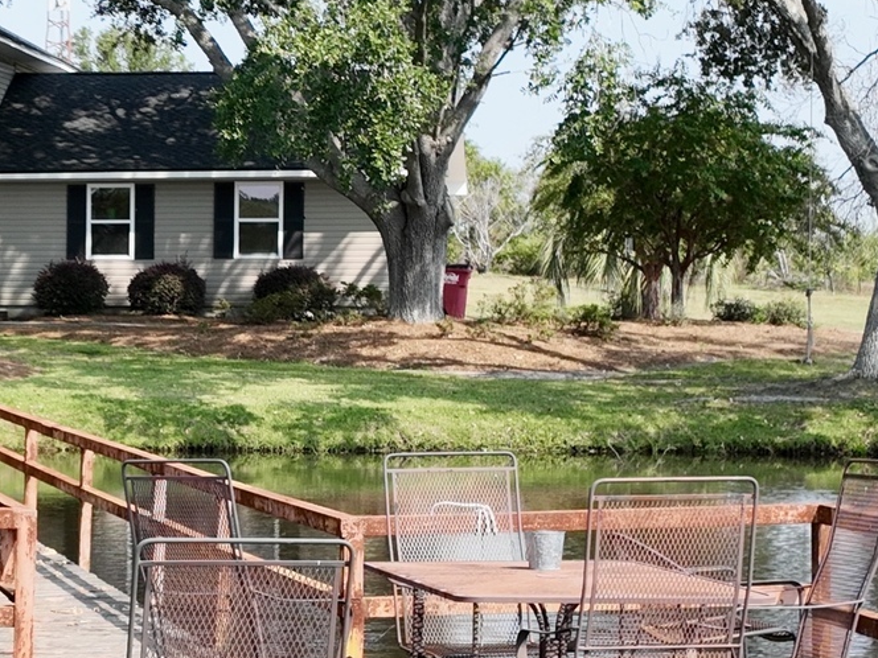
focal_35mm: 111
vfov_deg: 13.3
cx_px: -95
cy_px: 457
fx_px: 2815
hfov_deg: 17.1
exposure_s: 1/1250
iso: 120
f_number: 2.8
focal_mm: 12.29
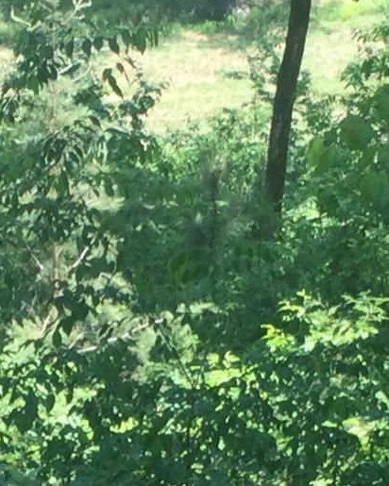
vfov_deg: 11.5
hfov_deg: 9.3
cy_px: 538
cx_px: -8
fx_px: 2375
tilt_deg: -26.8
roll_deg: -1.0
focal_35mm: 165
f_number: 2.2
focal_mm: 4.15
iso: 32
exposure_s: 1/253
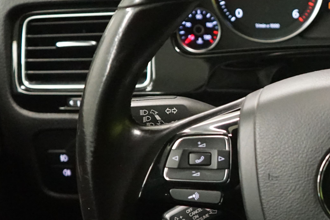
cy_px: 150
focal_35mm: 90
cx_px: 376
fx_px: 825
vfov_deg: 15.2
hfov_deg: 21.3
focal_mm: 31
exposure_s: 1/50
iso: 6400
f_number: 4
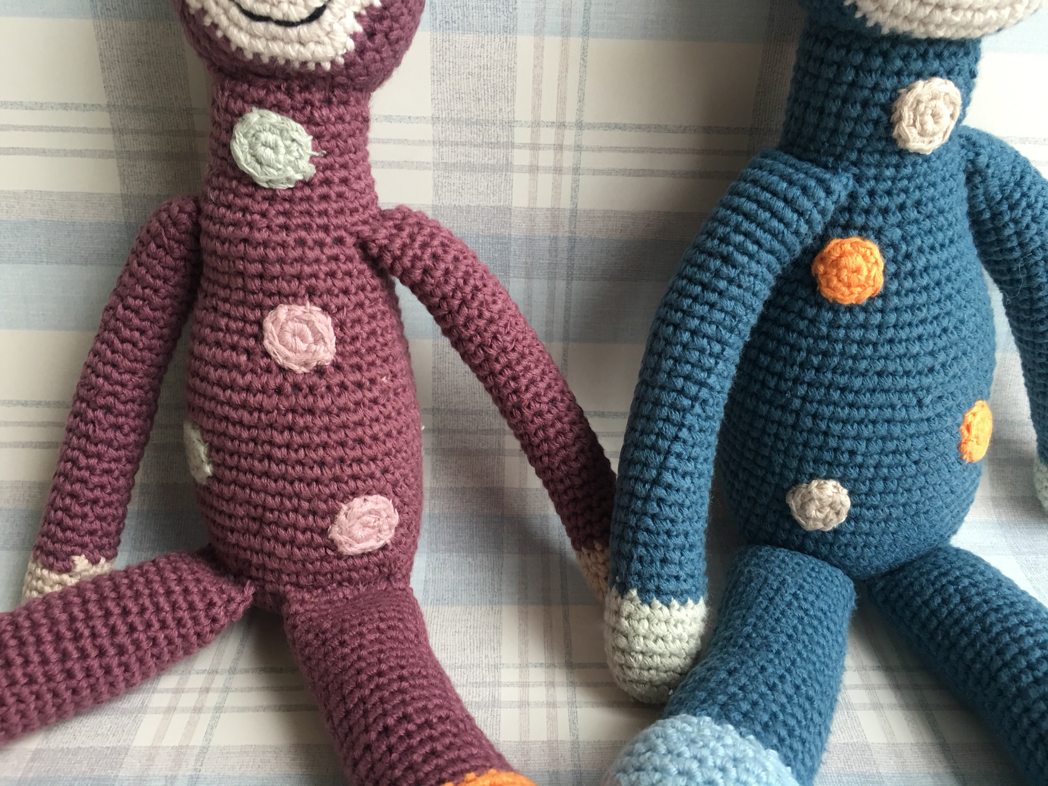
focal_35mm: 29
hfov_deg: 61.7
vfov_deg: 48.2
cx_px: 524
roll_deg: -0.4
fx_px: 878
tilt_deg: -30.9
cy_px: 393
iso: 50
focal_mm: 4.15
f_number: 2.2
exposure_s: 1/17
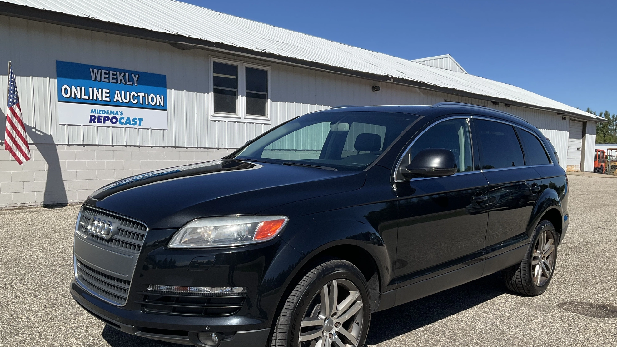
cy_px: 217
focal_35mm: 32
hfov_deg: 61.0
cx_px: 306
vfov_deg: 36.5
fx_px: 524
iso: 25
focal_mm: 3
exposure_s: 1/2538
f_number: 1.8
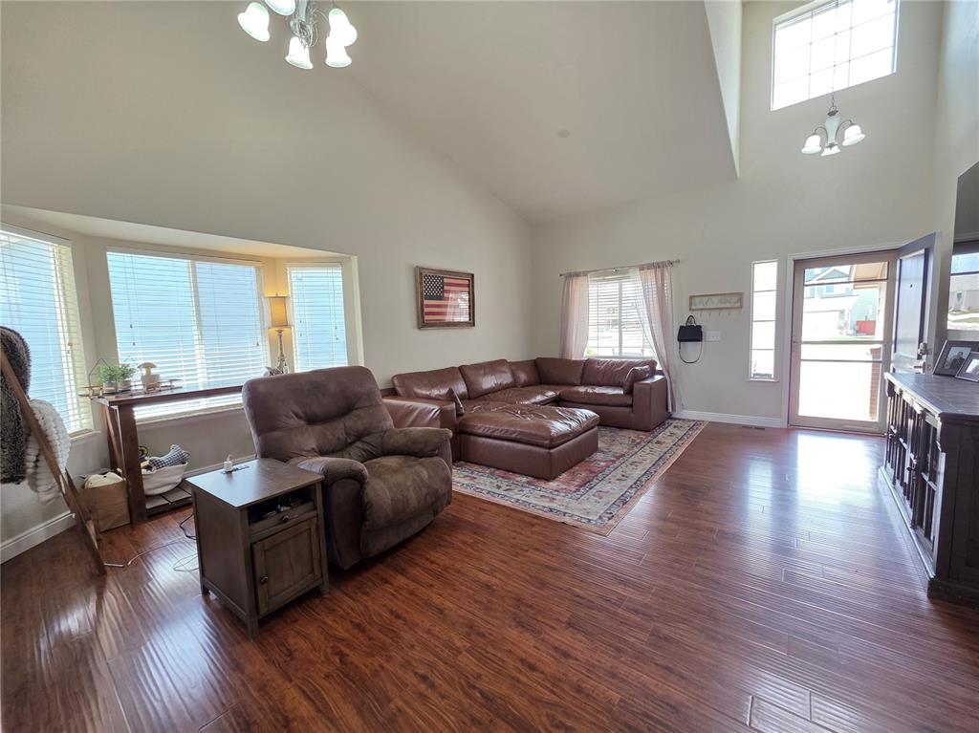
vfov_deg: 89.9
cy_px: 366
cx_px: 490
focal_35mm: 13
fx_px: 367
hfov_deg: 106.2
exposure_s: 1/120
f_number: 1.9
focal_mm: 2.2
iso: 125
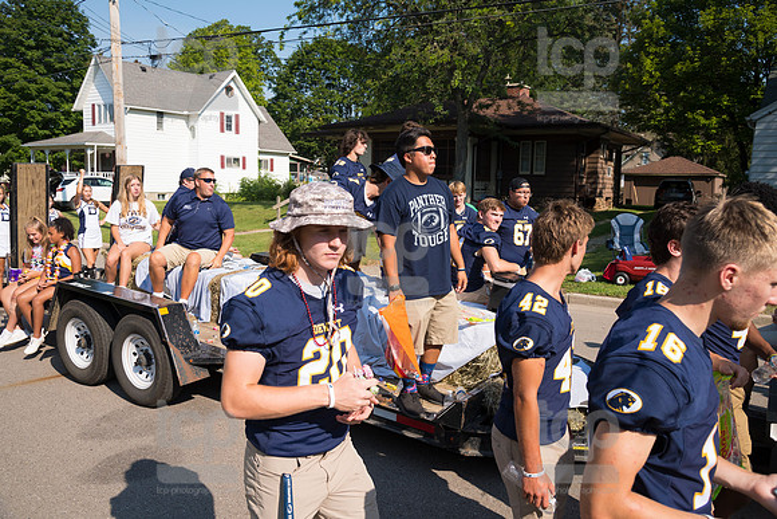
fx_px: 604
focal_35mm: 28
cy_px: 260
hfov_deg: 65.5
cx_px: 388
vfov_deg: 46.4
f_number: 6.3
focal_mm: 28
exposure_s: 1/800
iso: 320
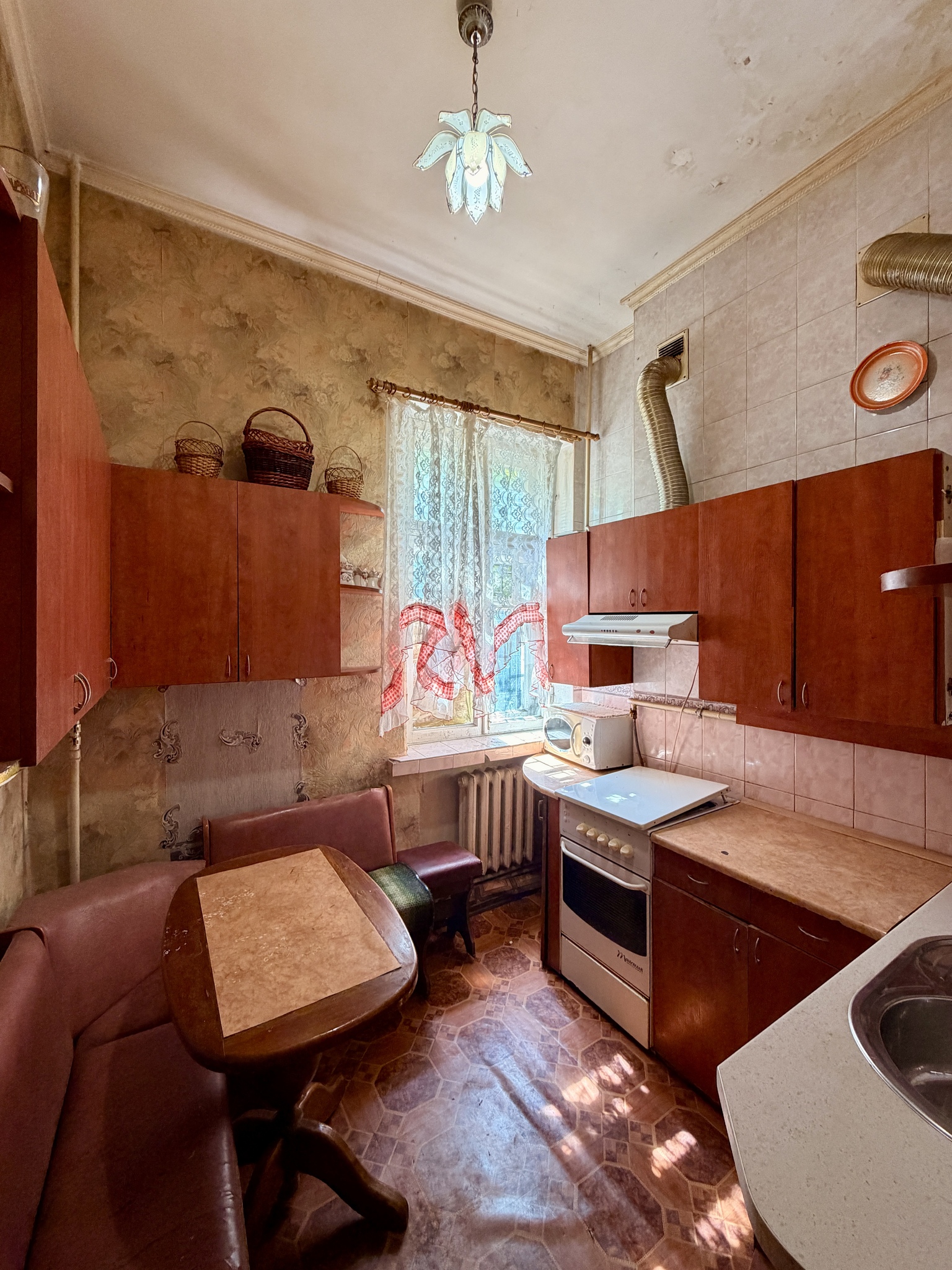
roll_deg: +0.0
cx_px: 476
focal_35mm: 14
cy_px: 635
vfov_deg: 102.1
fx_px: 513
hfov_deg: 85.7
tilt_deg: -0.2
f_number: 2.2
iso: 320
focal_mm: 2.22
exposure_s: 1/121
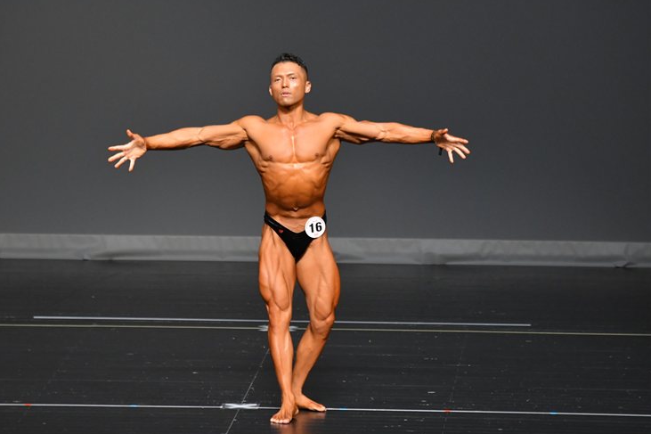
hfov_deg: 6.5
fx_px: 5749
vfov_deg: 4.3
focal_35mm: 318
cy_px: 220
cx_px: 308
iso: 2500
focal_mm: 200
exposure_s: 1/400
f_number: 5.6
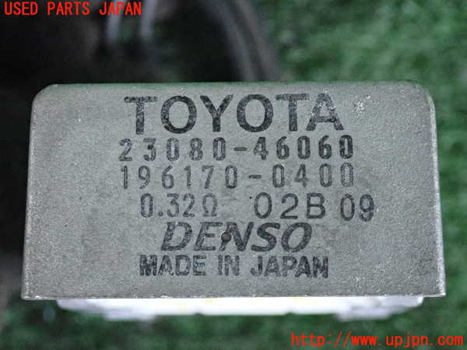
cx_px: 234
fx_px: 1187
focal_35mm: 88
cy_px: 175
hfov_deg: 22.3
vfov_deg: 16.8
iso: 4000
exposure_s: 1/125
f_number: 4.5
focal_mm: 15.66
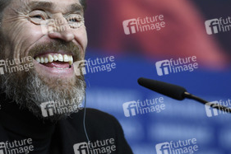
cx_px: 73
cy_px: 45
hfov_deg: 6.4
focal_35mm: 321
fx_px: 2058
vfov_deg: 4.3
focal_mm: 200
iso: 1600
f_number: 3.5
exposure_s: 1/800
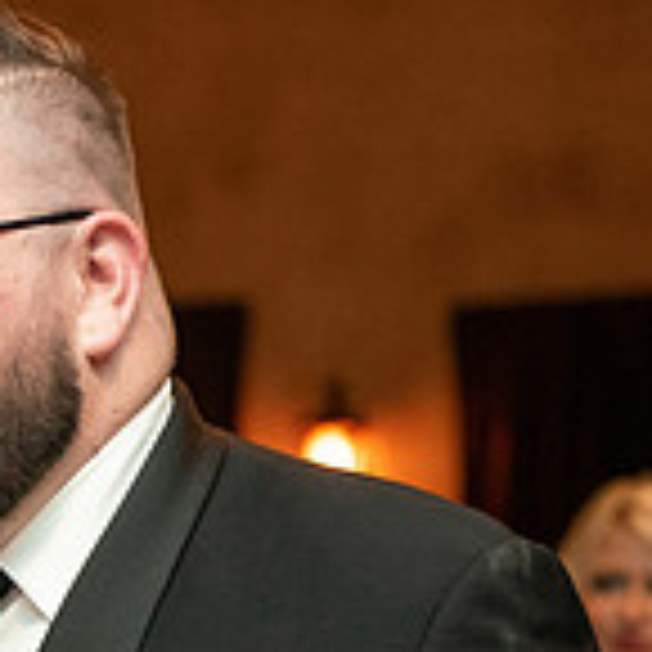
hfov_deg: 8.0
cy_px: 749
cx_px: -490
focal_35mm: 211
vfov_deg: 8.2
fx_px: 4496
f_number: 3.2
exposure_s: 1/125
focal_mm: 62
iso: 3200
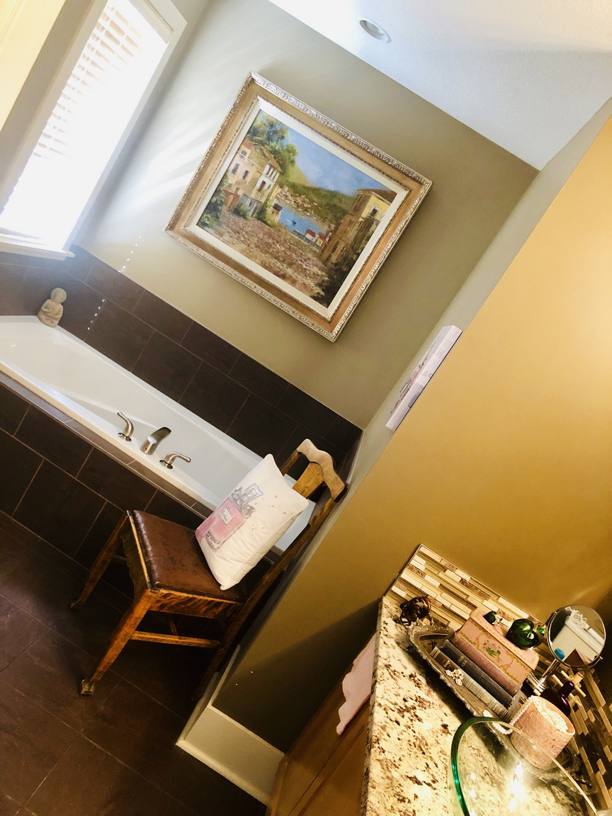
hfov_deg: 49.7
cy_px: 408
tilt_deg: -11.9
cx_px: 306
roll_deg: -32.7
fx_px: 660
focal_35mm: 28
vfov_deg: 63.4
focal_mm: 3.99
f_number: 1.8
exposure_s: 1/15
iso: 80
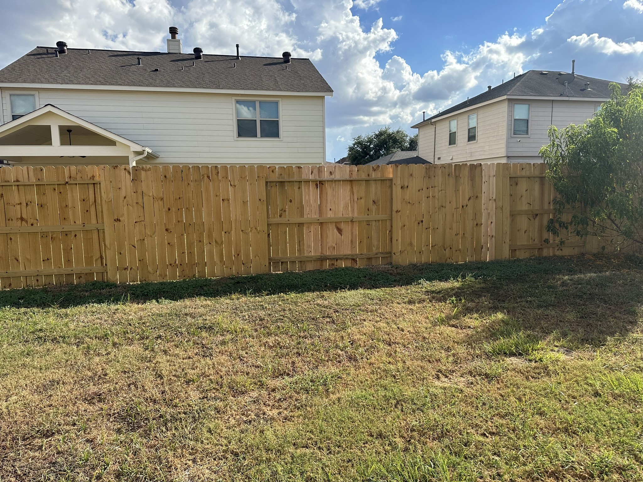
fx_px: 446
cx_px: 322
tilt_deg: -5.7
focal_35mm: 24
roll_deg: +0.4
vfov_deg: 56.8
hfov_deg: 71.6
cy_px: 241
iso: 80
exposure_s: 1/2732
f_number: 1.78
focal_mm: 6.86
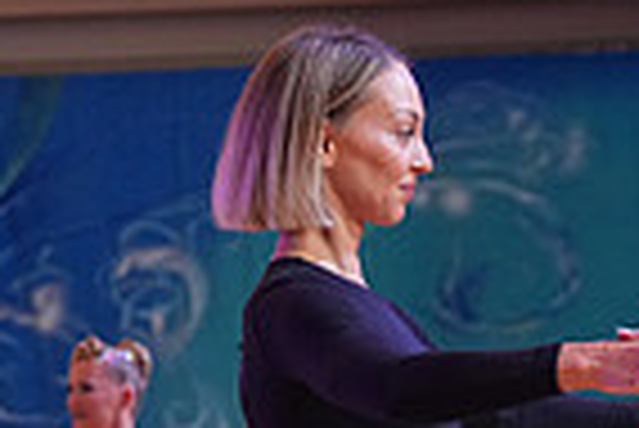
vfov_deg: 4.8
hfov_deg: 7.2
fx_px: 5064
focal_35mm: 285
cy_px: 696
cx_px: 711
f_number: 4
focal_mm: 70
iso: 2500
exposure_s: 1/400
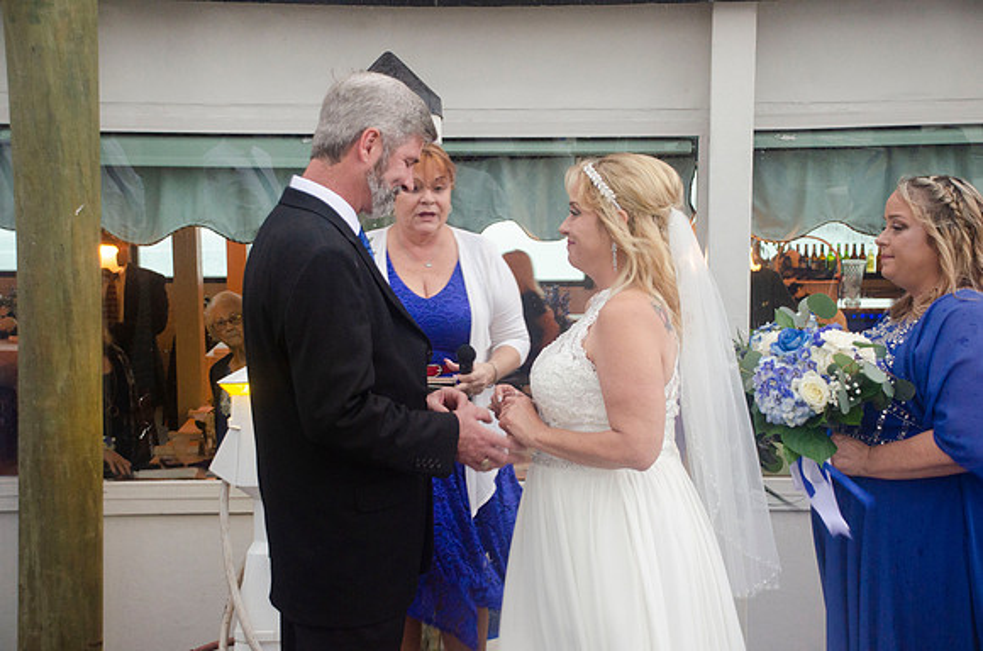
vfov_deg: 22.5
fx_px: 1635
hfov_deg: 33.5
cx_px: 492
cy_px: 326
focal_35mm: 60
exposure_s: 1/30
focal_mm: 40
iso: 800
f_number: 5
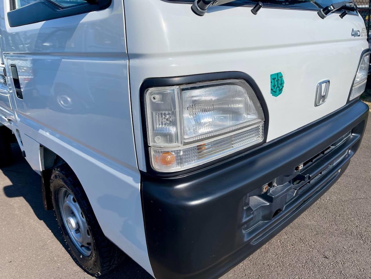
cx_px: 186
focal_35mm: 25
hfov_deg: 69.4
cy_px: 140
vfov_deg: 54.9
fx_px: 268
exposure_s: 1/5376
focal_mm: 5.1
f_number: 1.6
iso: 32
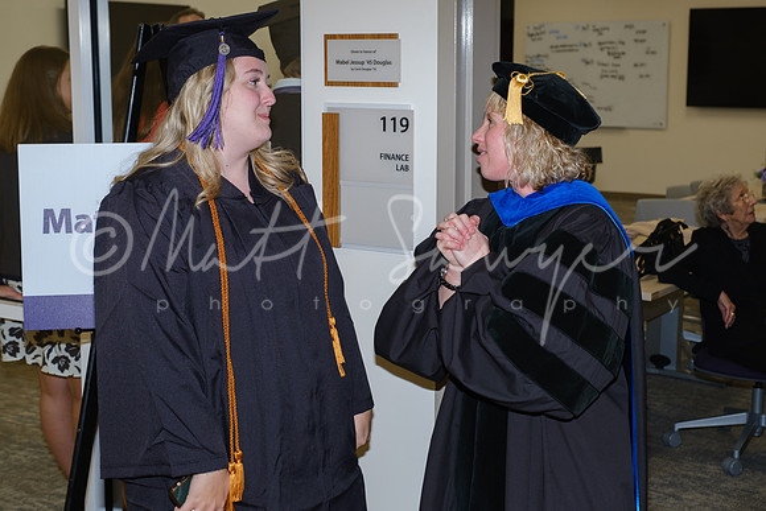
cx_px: 383
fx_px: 1170
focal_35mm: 55
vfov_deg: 24.6
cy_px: 256
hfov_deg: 36.2
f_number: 4.5
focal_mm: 36.5
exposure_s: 1/60
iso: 800
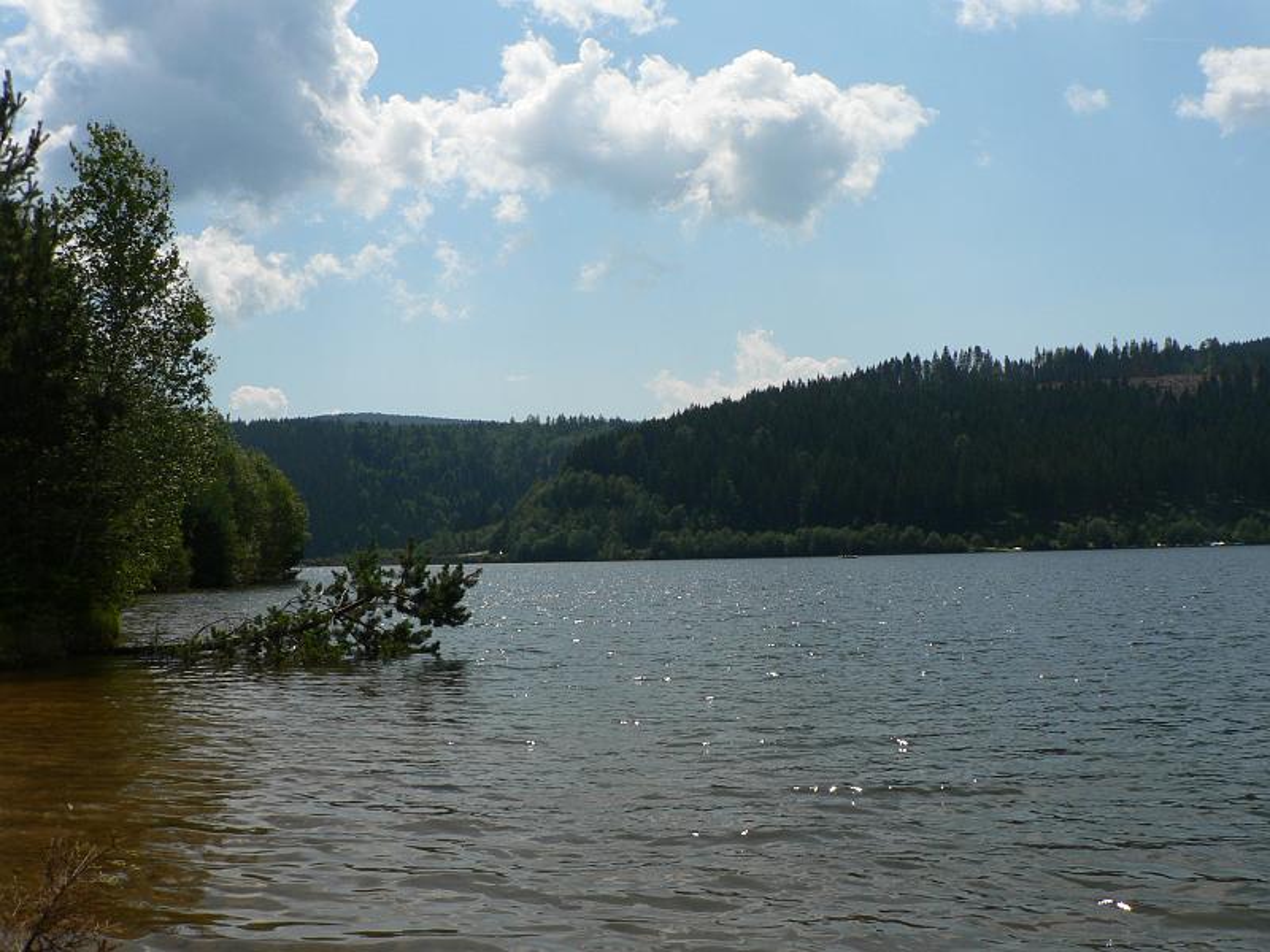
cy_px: 476
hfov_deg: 51.4
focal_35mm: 36
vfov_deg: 39.7
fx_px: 1321
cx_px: 635
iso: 80
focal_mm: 6
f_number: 6.3
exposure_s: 1/800
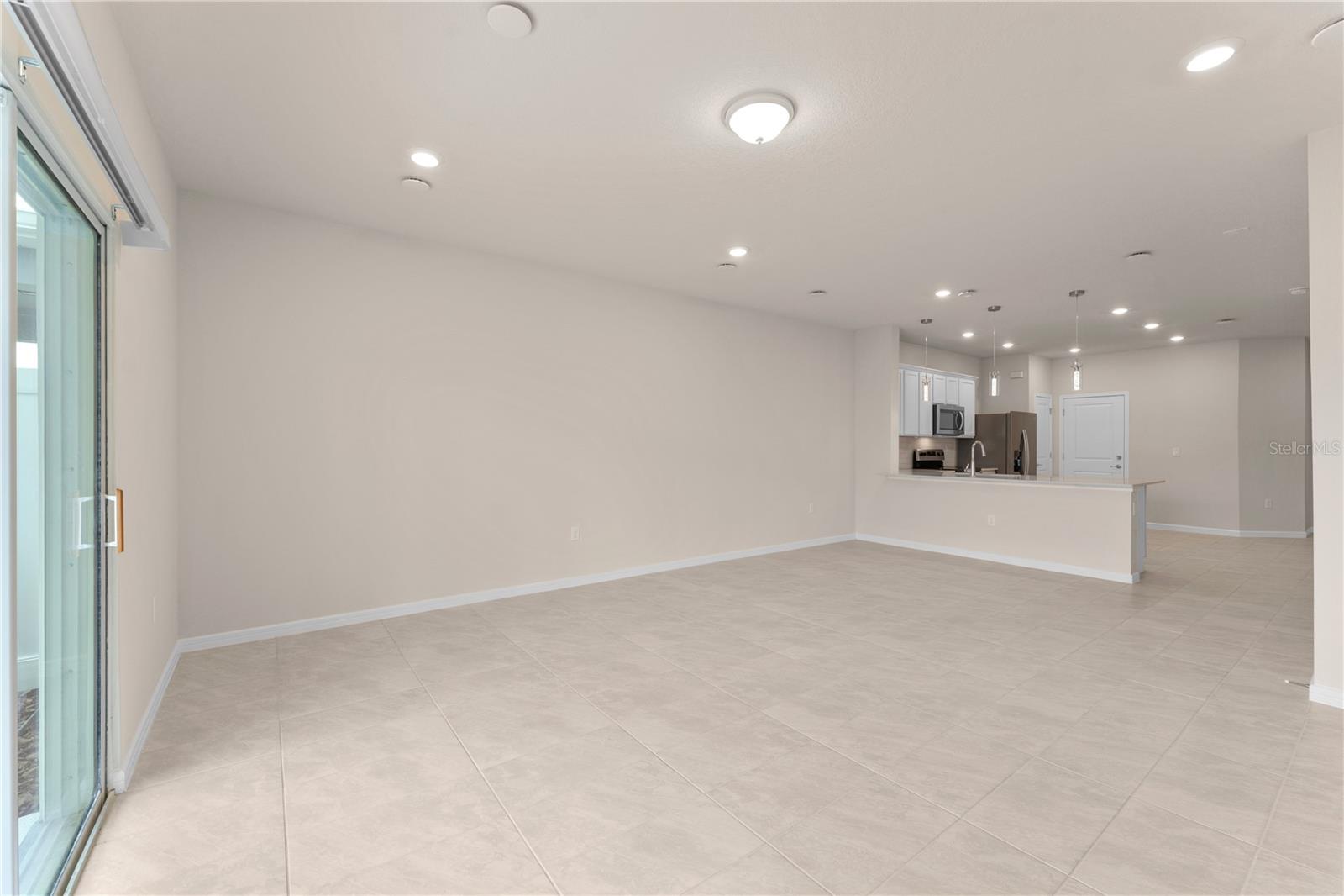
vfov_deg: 81.2
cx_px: 672
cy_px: 448
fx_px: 523
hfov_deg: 104.3
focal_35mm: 14
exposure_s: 1/10
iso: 320
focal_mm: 14
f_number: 8
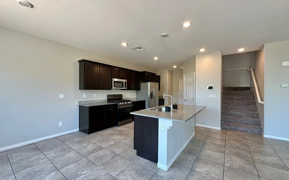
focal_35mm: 15
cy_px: 90
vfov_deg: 74.8
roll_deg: -0.4
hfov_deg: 101.5
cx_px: 144
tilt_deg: -0.1
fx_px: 118
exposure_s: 1/120
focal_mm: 2.22
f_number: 2.2
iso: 200
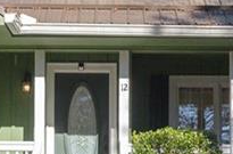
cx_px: 97
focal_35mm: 90
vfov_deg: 14.8
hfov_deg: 22.7
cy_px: 1
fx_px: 580
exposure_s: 1/800
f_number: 7.1
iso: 250
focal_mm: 12
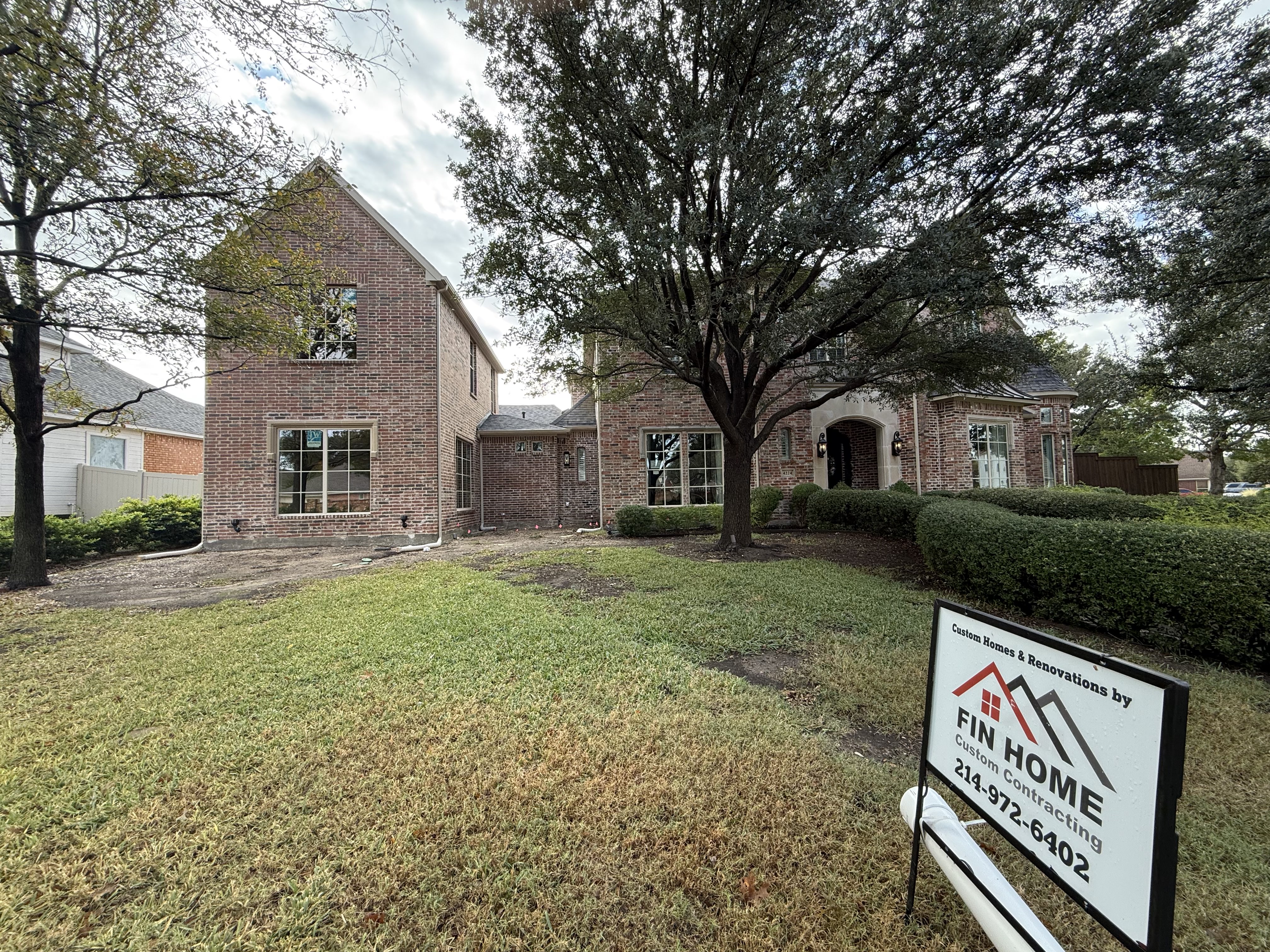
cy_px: 476
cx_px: 635
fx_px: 514
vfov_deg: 85.7
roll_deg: +1.3
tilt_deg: +2.6
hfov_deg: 102.1
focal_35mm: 14
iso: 64
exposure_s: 1/199
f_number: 2.2
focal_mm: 2.22
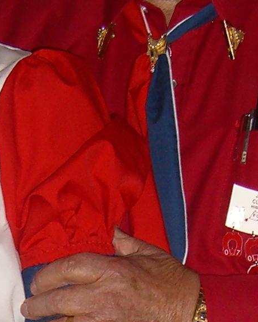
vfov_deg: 9.5
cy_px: 493
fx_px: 1890
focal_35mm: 198
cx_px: -30
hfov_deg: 7.8
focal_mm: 7.9
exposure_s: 1/60
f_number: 2.8
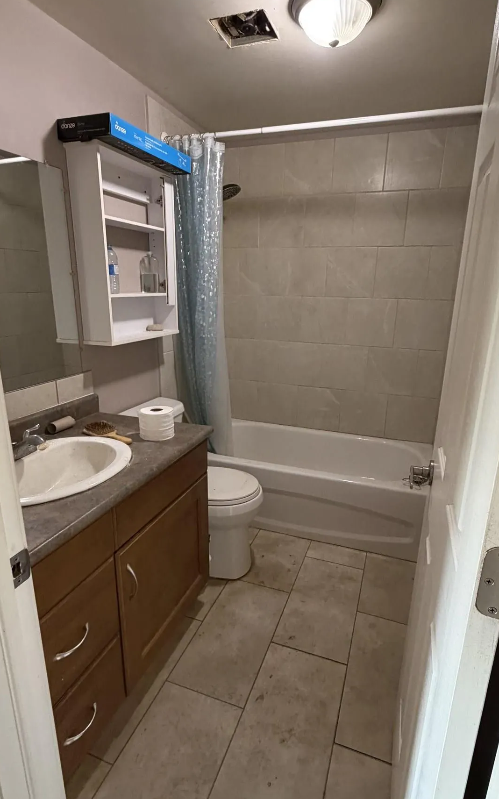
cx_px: 248
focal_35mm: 20
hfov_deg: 59.6
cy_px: 412
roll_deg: -0.7
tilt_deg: -16.4
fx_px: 435
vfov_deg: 85.0
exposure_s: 1/60
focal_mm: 2.22
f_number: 2.2
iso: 400
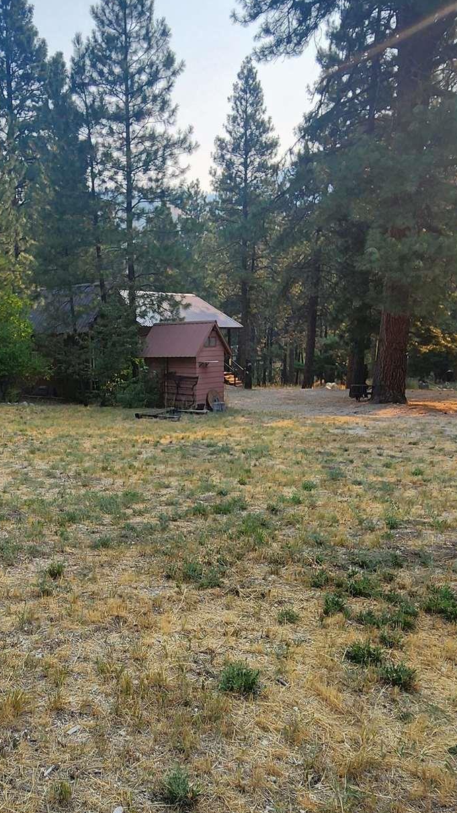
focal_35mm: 27
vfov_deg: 69.6
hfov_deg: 41.5
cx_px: 111
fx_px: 582
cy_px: 456
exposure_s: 1/1192
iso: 50
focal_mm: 2.2
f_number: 2.2
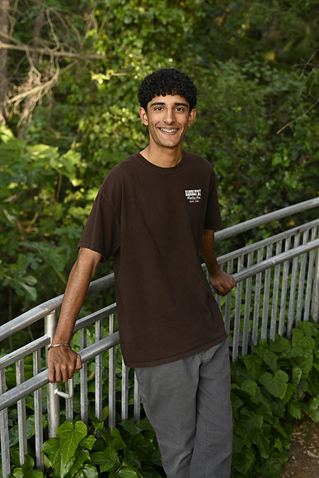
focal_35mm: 50
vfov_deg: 39.6
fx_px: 664
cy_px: 239
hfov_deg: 27.0
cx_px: 160
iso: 320
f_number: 4
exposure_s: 1/250
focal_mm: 50
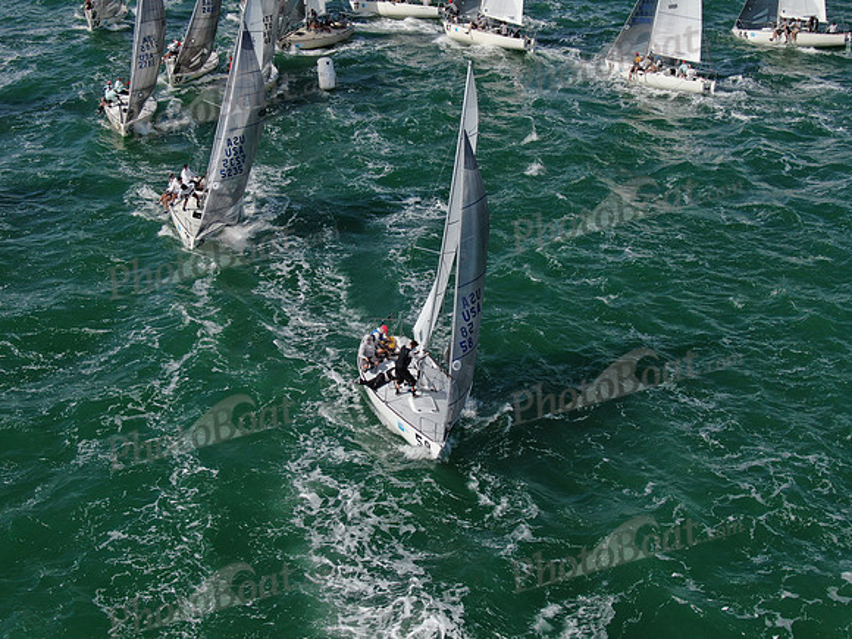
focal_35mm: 48
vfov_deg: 30.3
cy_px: 320
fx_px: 1181
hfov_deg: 39.7
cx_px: 426
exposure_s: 1/1250
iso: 100
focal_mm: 8.6
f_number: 3.8
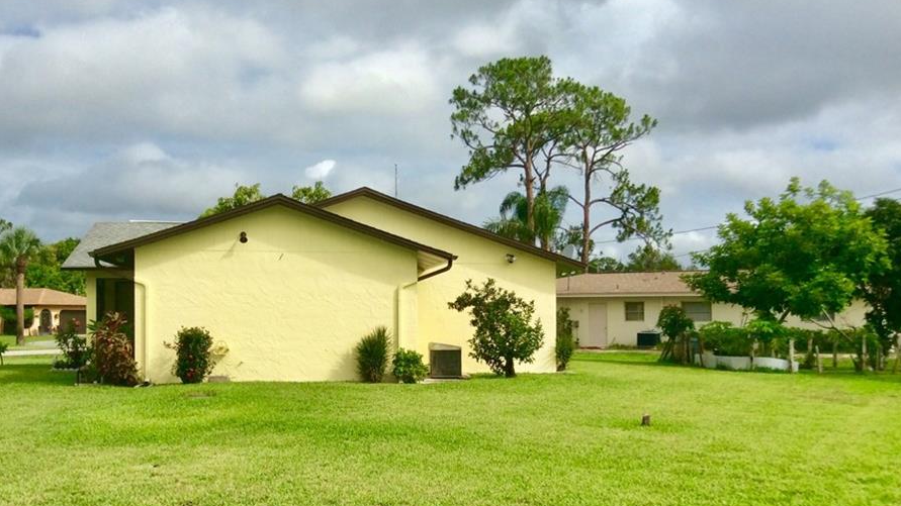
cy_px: 308
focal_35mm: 40
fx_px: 956
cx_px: 402
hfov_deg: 50.4
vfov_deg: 29.6
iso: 32
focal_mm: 3.3
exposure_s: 1/1972
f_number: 2.4
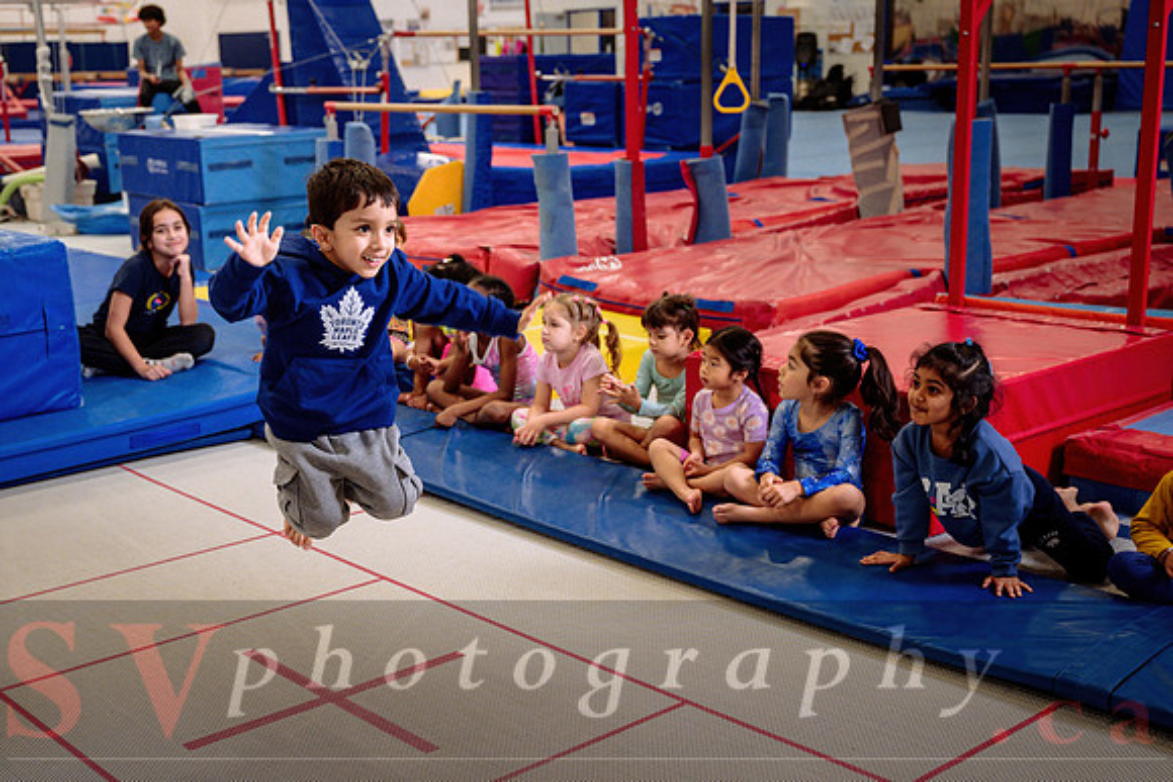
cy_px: 458
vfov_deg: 30.2
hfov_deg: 43.9
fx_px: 1450
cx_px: 486
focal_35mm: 44
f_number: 3.5
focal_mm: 38
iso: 1600
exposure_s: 1/250
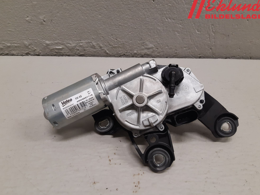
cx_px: 133
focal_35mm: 27
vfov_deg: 51.4
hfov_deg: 65.3
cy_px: 98
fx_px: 203
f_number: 1.7
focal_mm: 3.93
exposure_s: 1/50
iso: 125
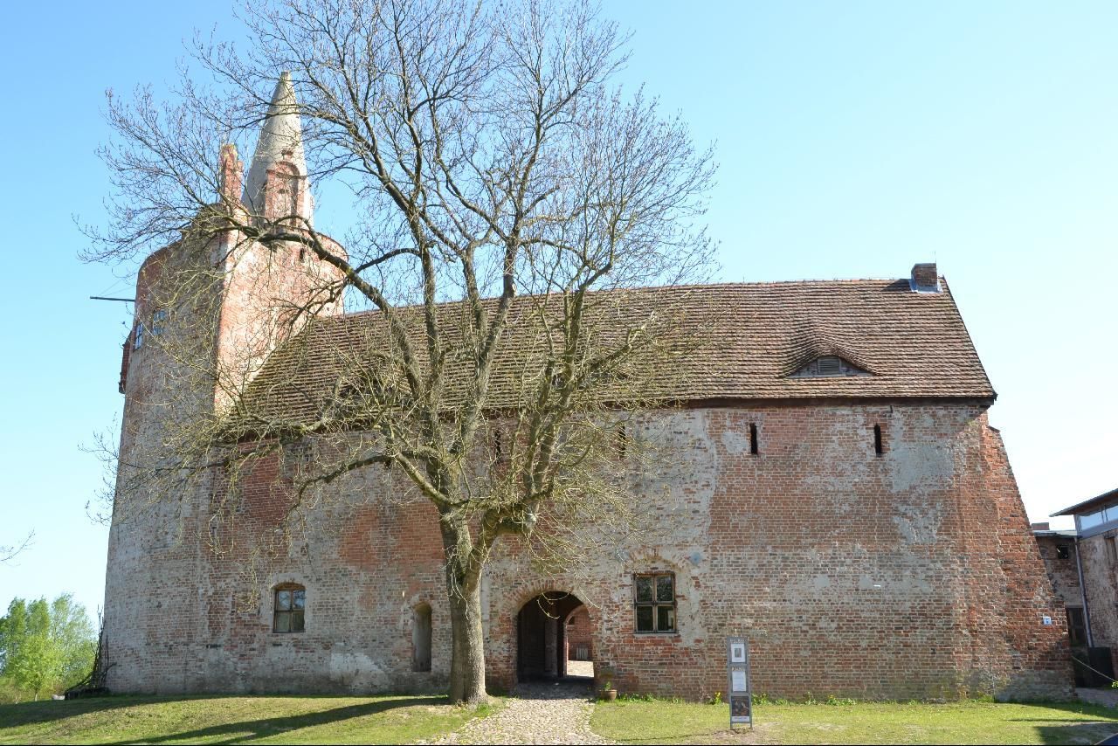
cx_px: 559
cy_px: 373
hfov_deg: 57.2
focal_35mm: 33
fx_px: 1025
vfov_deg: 40.0
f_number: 14
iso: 200
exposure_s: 1/60
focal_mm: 22
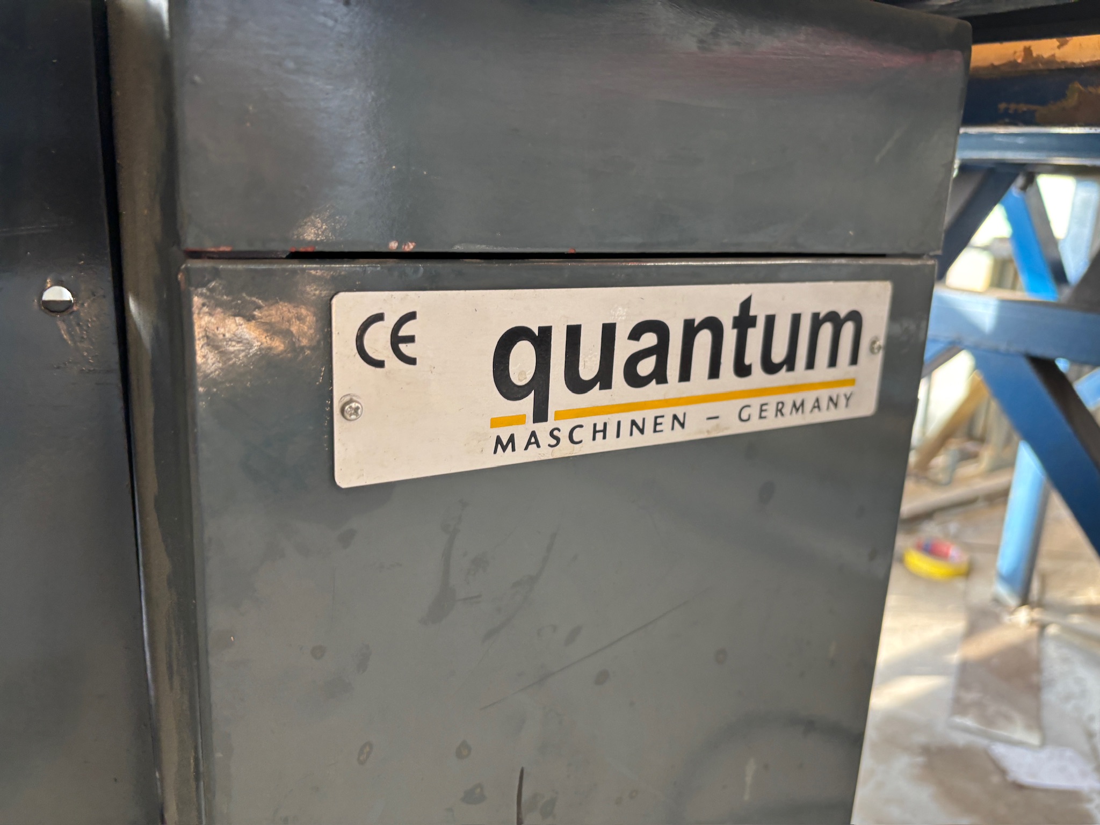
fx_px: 826
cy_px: 412
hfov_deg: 67.3
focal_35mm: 26
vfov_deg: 53.1
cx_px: 550
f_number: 1.6
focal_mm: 5.96
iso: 100
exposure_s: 1/50
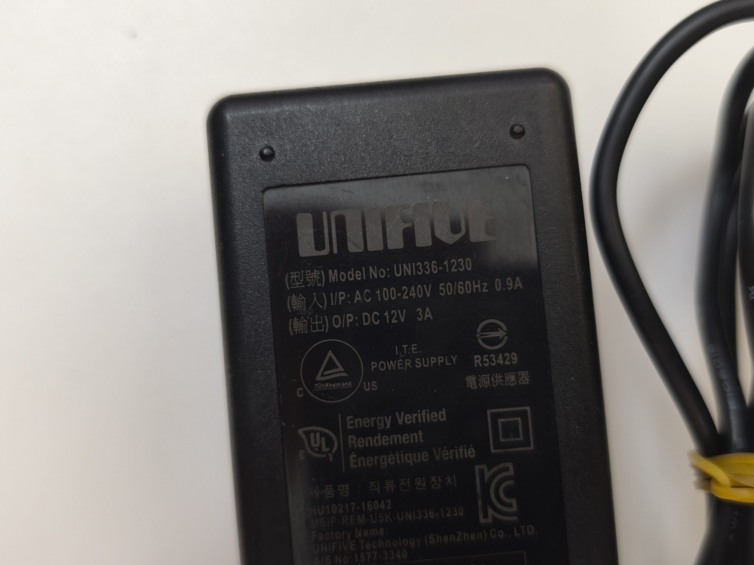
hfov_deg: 52.6
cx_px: 377
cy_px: 282
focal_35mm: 35
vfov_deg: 40.7
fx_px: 762
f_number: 1.6
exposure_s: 1/50
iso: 800
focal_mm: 6.57
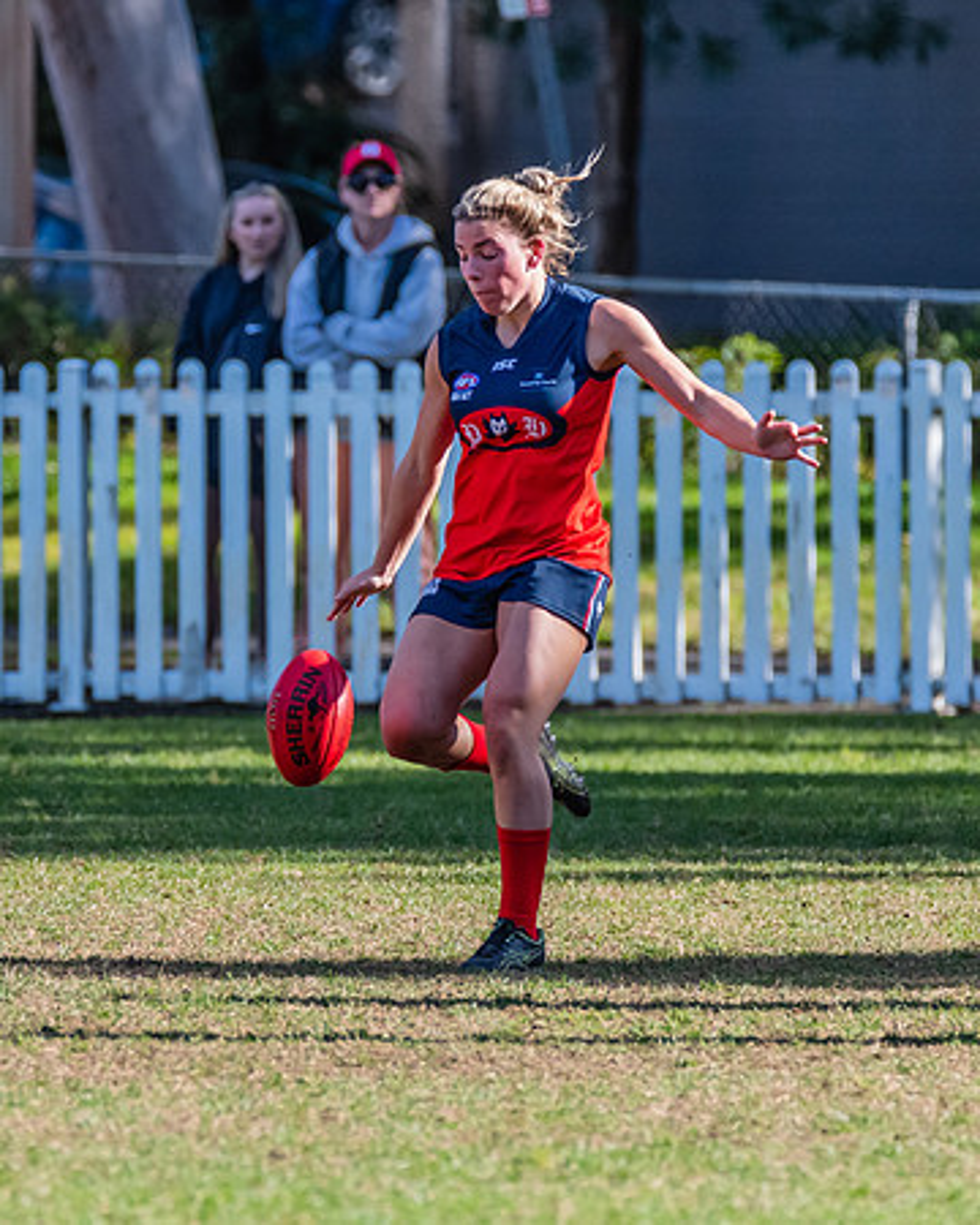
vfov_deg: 2.1
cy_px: 554
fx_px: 33276
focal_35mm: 918
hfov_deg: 1.7
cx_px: 259
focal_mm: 420
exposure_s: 1/1600
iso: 1100
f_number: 6
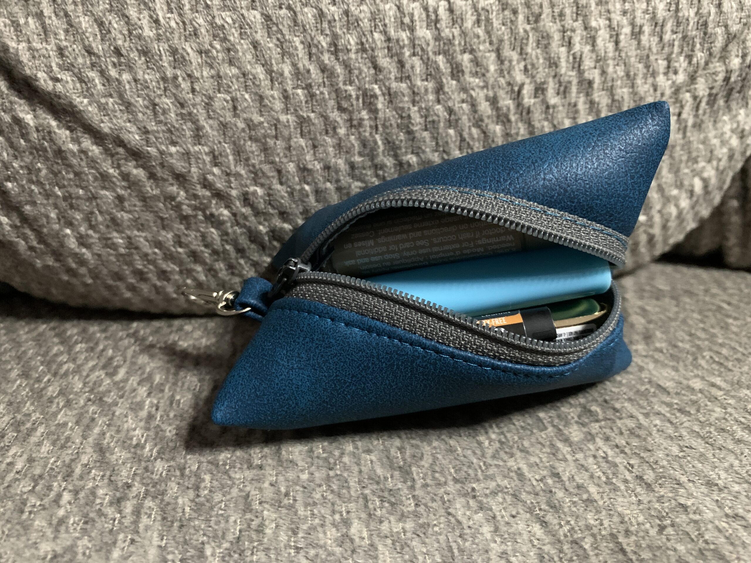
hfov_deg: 67.3
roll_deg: -0.4
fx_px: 564
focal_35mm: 26
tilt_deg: -33.8
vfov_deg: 53.1
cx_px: 376
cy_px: 282
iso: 800
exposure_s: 1/27
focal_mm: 4.25
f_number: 1.8
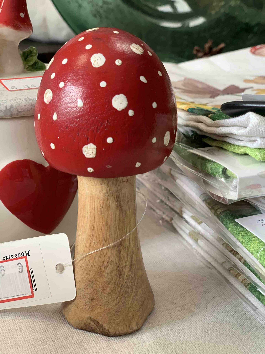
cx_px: 132
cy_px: 177
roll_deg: -1.7
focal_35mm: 52
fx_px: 531
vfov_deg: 36.8
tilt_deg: -22.6
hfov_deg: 28.0
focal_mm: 6
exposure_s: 1/122
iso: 100
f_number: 2.4
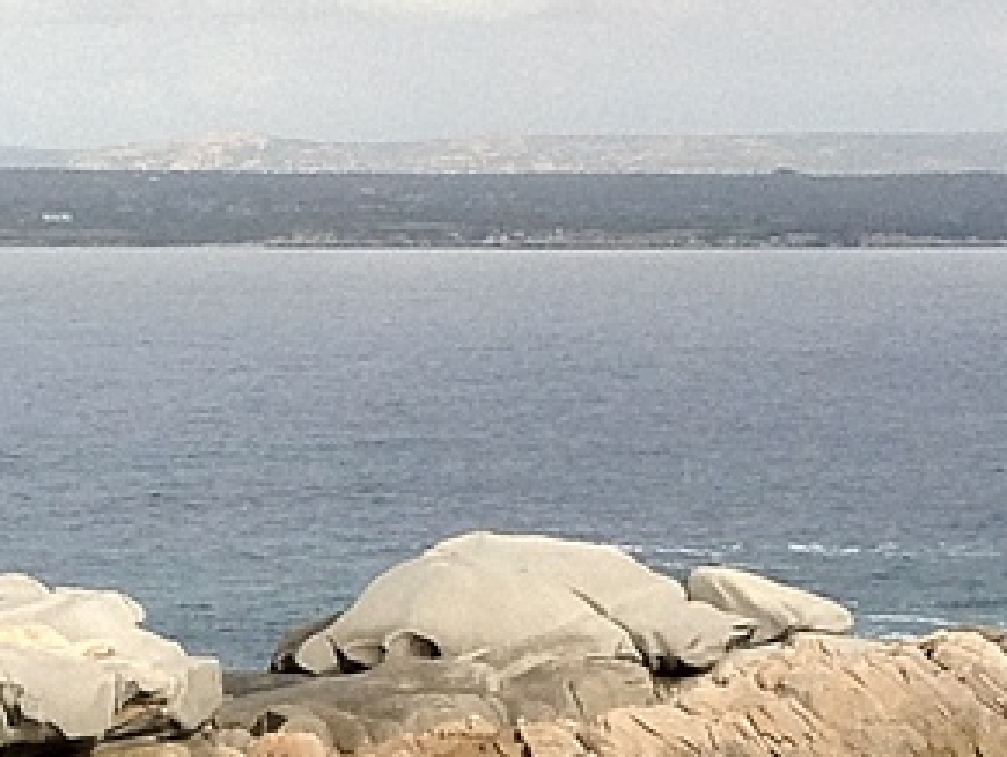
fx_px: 5619
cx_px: -566
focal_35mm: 193
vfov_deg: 7.7
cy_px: 597
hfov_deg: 9.9
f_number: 2.4
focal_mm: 4.28
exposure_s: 1/1104
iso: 64
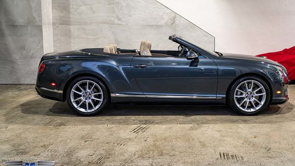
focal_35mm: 36
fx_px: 282
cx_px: 156
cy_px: 72
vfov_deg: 32.8
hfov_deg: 55.3
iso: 1250
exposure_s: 1/80
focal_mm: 30
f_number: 4
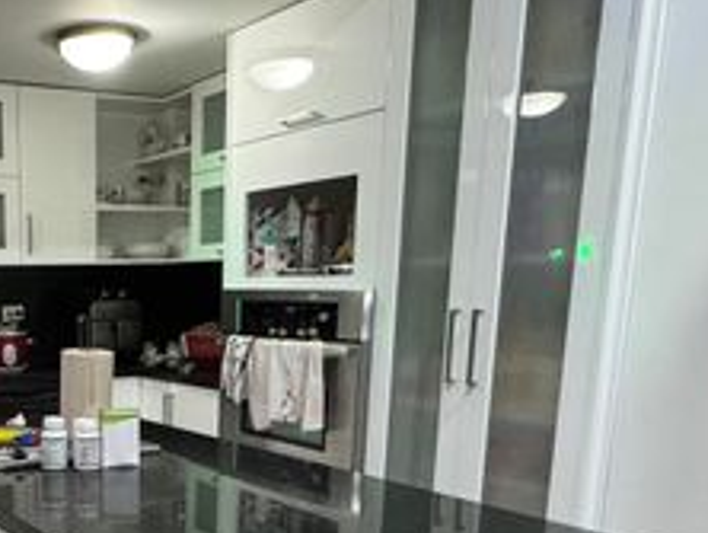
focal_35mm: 42
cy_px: 482
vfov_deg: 32.6
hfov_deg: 41.3
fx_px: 860
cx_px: 75
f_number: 2.2
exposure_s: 1/60
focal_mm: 2.22
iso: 500
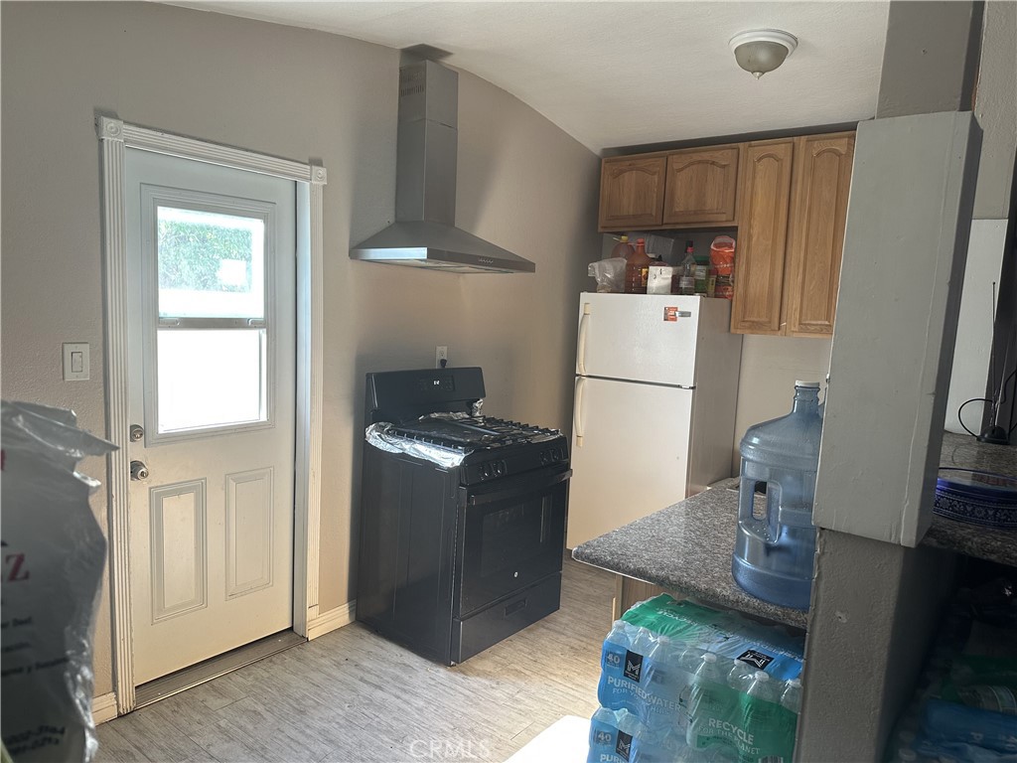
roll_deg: -3.0
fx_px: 705
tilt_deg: -6.3
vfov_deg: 56.8
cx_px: 508
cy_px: 382
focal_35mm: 24
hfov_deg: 71.6
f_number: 1.78
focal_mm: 6.86
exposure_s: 1/121
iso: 160
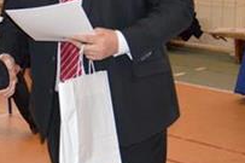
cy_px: 27
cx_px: 2
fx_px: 752
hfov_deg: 18.1
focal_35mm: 111
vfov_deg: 12.3
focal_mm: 23
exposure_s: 1/60
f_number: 3.8
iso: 400
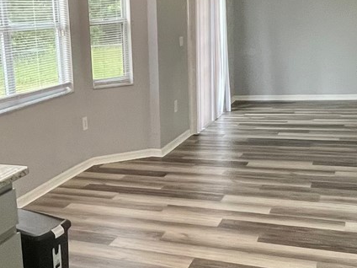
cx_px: 40
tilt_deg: -13.4
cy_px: 146
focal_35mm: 49
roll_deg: +4.3
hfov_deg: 36.6
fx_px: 505
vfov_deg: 29.7
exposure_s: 1/120
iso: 250
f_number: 1.8
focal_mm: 1.57
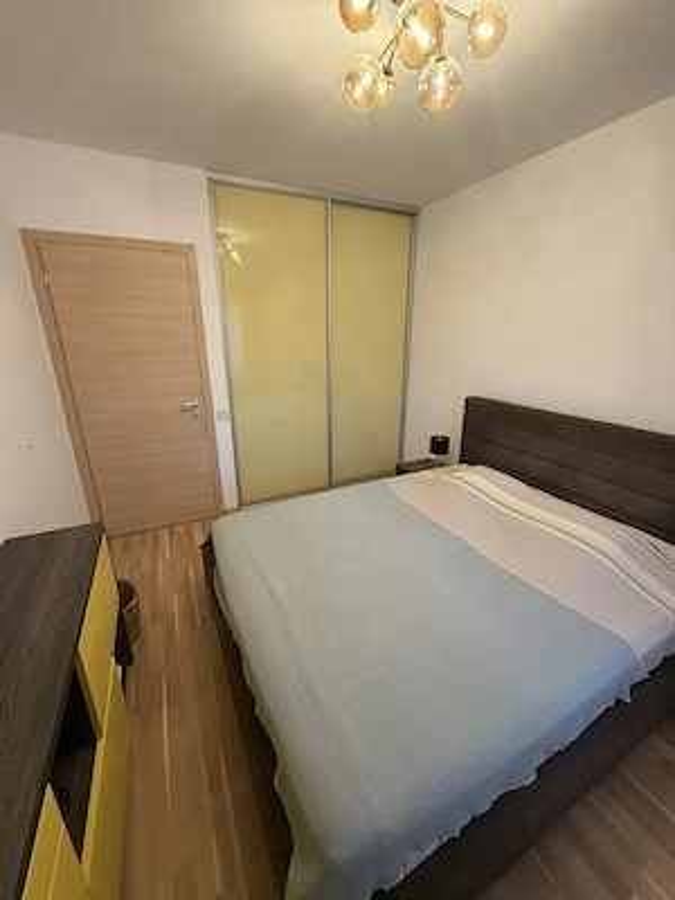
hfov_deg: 85.7
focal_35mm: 14
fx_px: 364
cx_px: 338
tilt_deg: -17.6
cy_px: 450
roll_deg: +0.4
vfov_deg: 102.1
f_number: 2.2
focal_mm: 2.22
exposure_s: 1/81
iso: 320
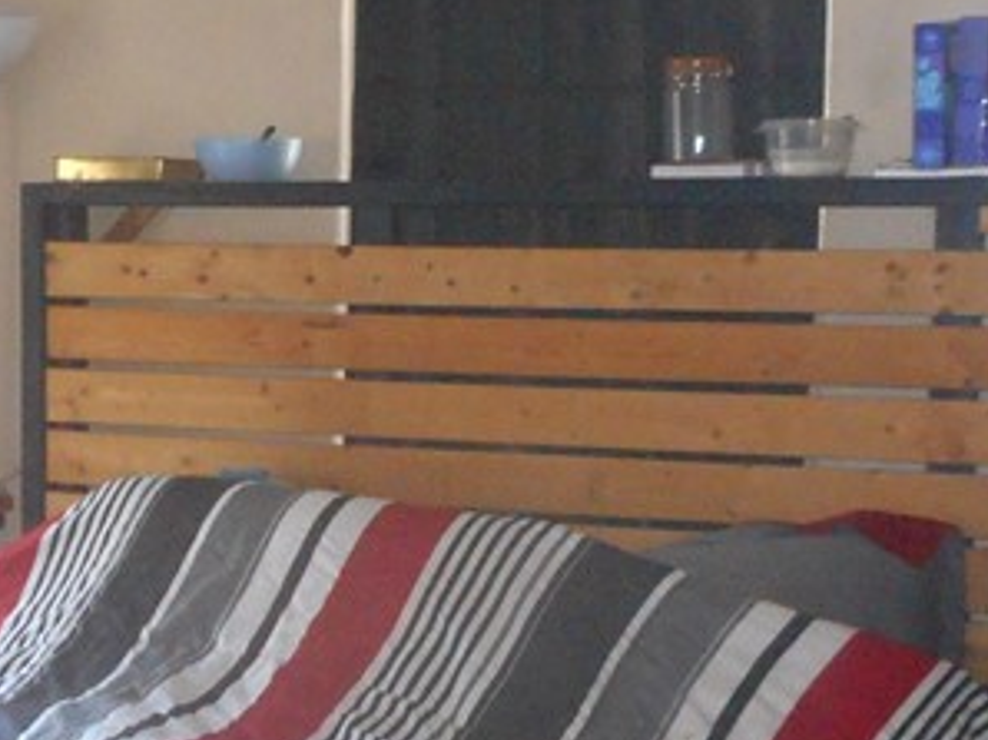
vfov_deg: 17.1
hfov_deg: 22.5
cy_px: 498
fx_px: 2453
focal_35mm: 86
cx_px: 196
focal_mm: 4.5
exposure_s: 1/25
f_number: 3.7
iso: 500
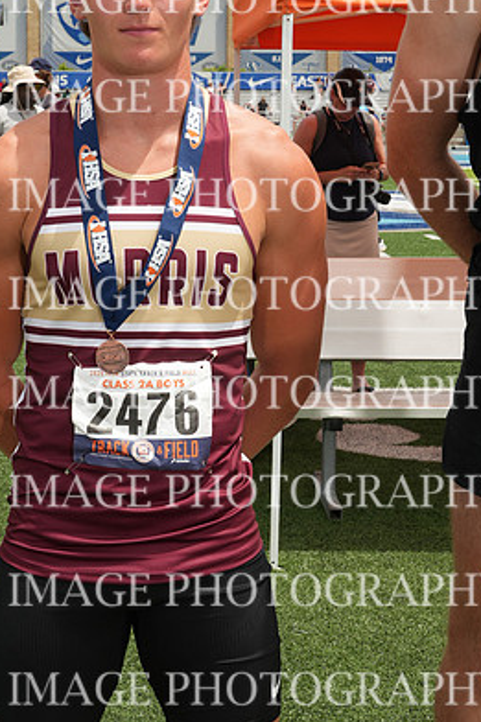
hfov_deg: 17.5
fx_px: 1559
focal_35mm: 78
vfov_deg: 25.9
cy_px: 243
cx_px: 153
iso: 100
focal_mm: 35
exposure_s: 1/160
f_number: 11
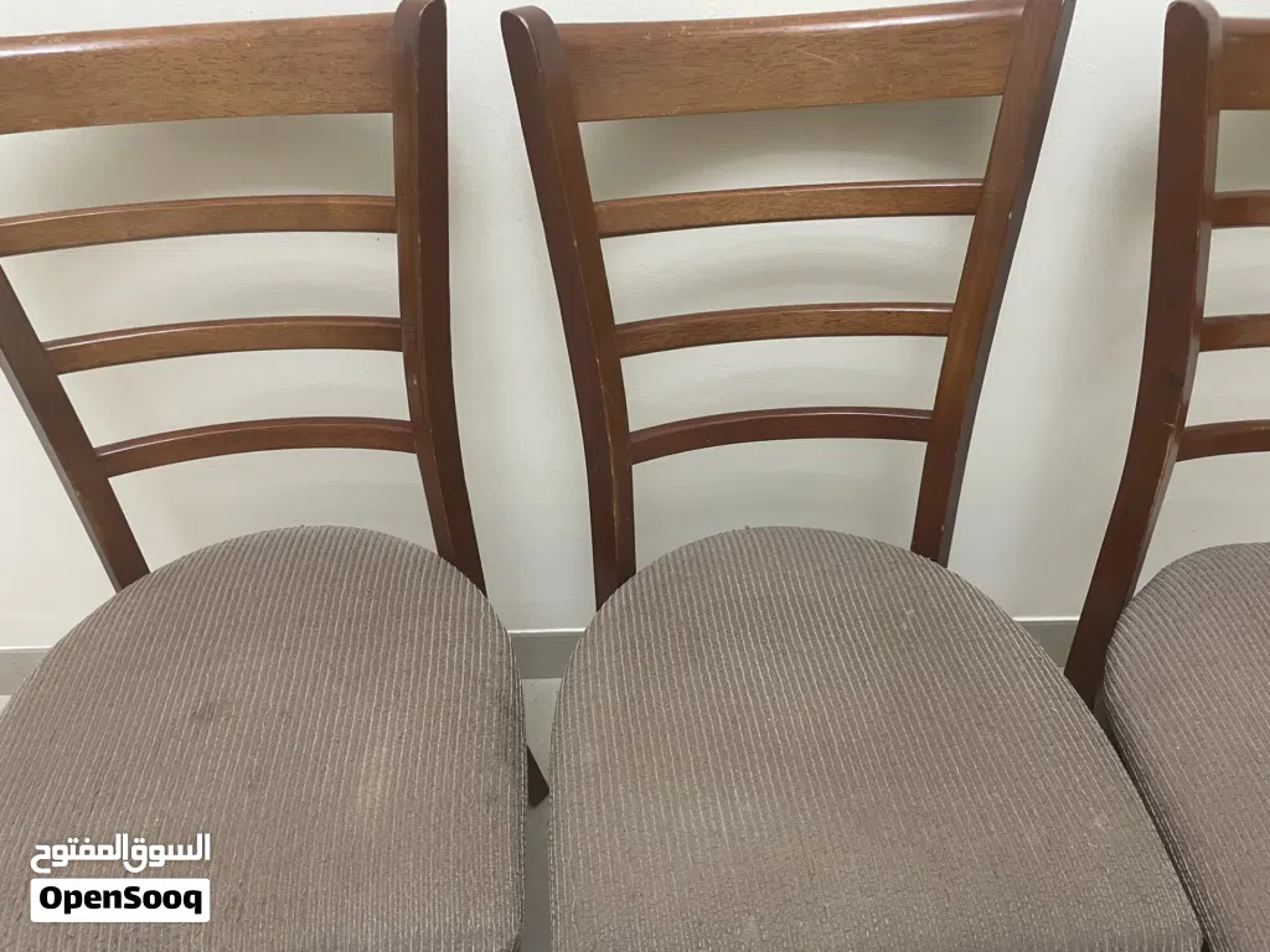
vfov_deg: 53.1
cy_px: 476
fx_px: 954
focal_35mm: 26
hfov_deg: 67.3
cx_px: 635
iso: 250
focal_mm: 4.2
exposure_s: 1/50
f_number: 1.6
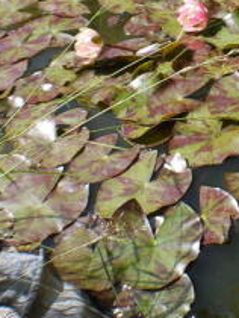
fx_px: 1020
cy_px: 43
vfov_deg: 17.5
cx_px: 361
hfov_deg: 12.7
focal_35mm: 111
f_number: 6.3
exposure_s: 1/160
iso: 100
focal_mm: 20
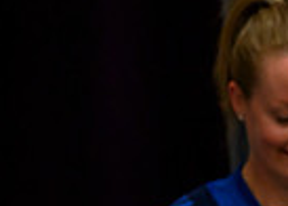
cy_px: 396
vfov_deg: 3.9
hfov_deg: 5.4
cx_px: 652
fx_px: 2987
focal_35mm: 365
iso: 4000
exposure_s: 1/400
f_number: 3.5
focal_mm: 82
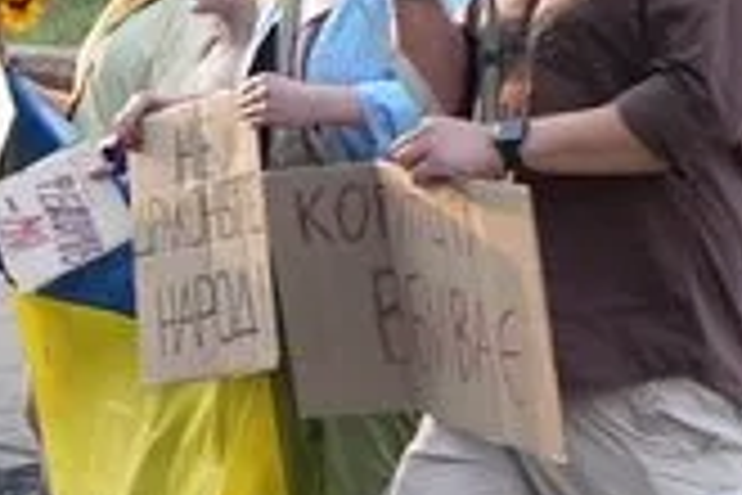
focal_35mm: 131
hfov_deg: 14.3
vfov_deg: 10.4
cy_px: 97
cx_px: 1205
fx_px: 2700
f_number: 6.3
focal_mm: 30
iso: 1600
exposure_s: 1/250
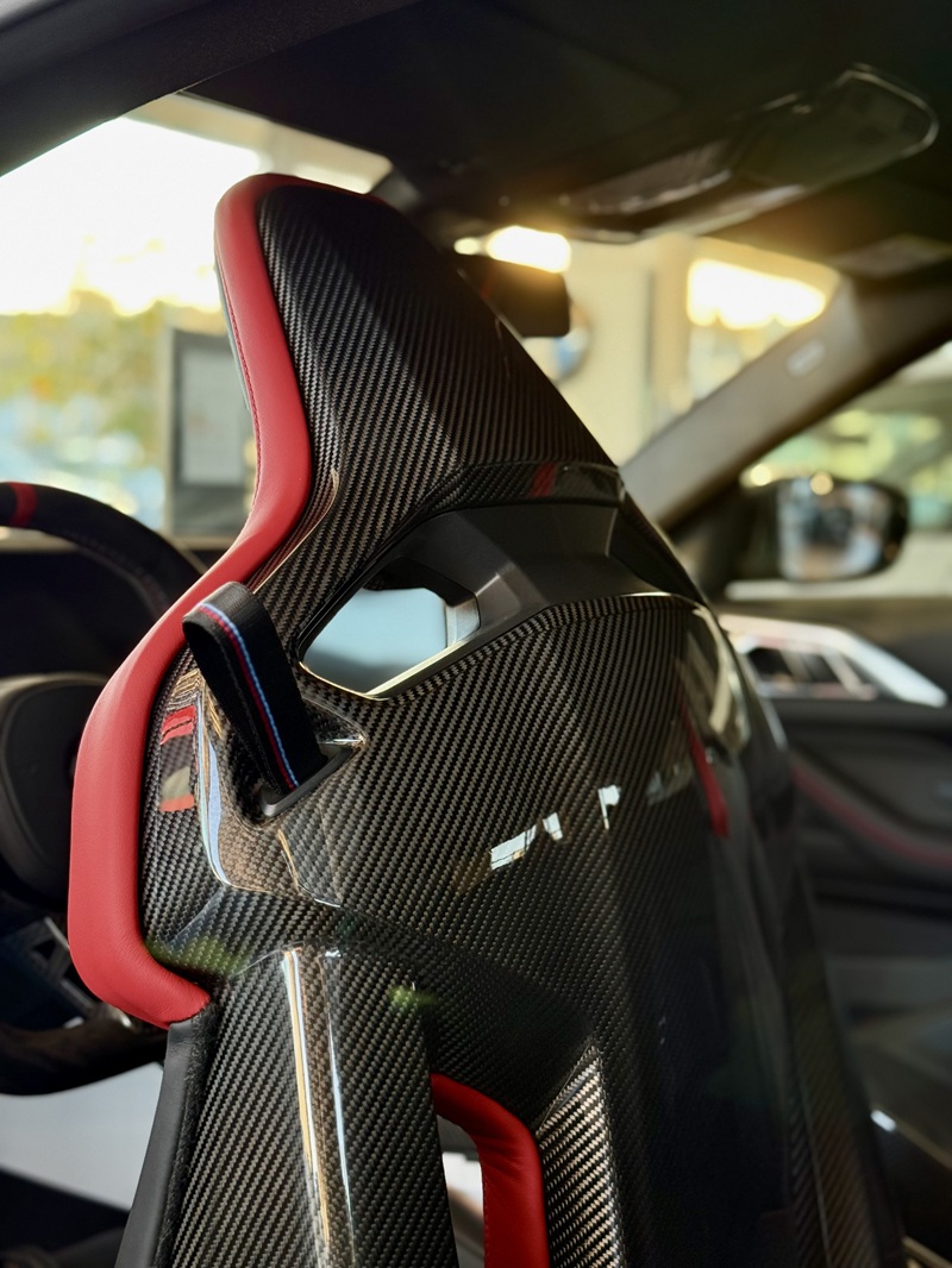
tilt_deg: -4.3
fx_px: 1759
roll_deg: -2.0
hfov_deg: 30.3
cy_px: 634
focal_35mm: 48
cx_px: 476
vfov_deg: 39.6
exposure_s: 1/60
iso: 250
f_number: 1.78
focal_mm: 6.76
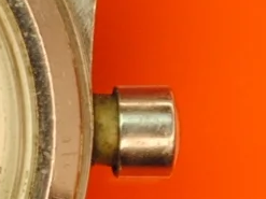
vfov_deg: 2.4
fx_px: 4783
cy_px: 119
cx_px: -238
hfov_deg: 3.2
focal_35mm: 623
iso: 400
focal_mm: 55
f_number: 5.6
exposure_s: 1/125
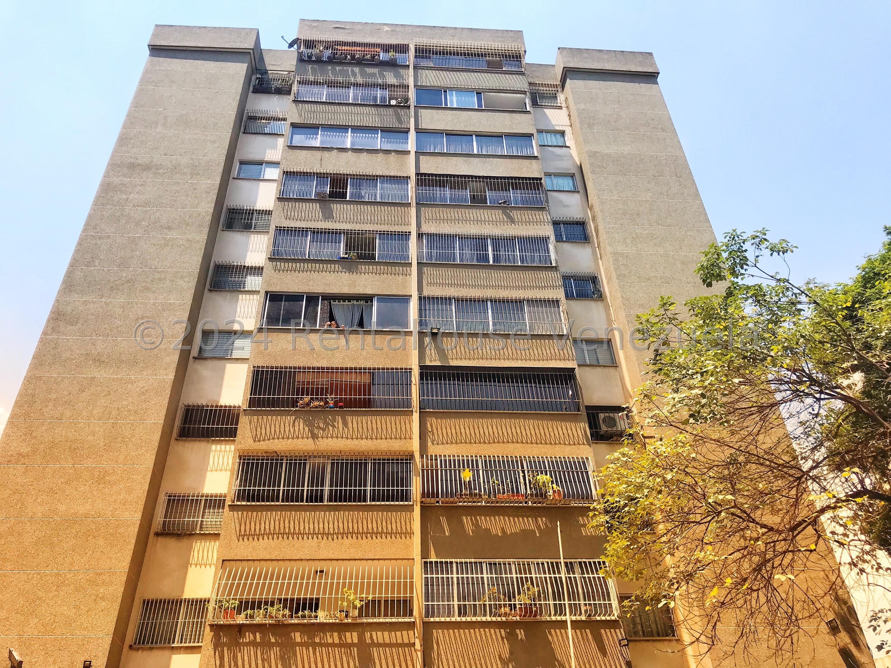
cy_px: 334
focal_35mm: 28
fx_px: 721
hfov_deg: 63.4
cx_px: 446
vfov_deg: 49.7
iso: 20
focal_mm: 3.99
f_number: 1.8
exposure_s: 1/1681
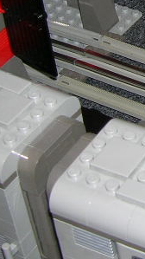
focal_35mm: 127
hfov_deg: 9.0
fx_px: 869
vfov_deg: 16.6
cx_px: 279
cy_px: 16
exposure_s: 1/60.1
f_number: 2.9
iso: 50
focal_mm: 5.7
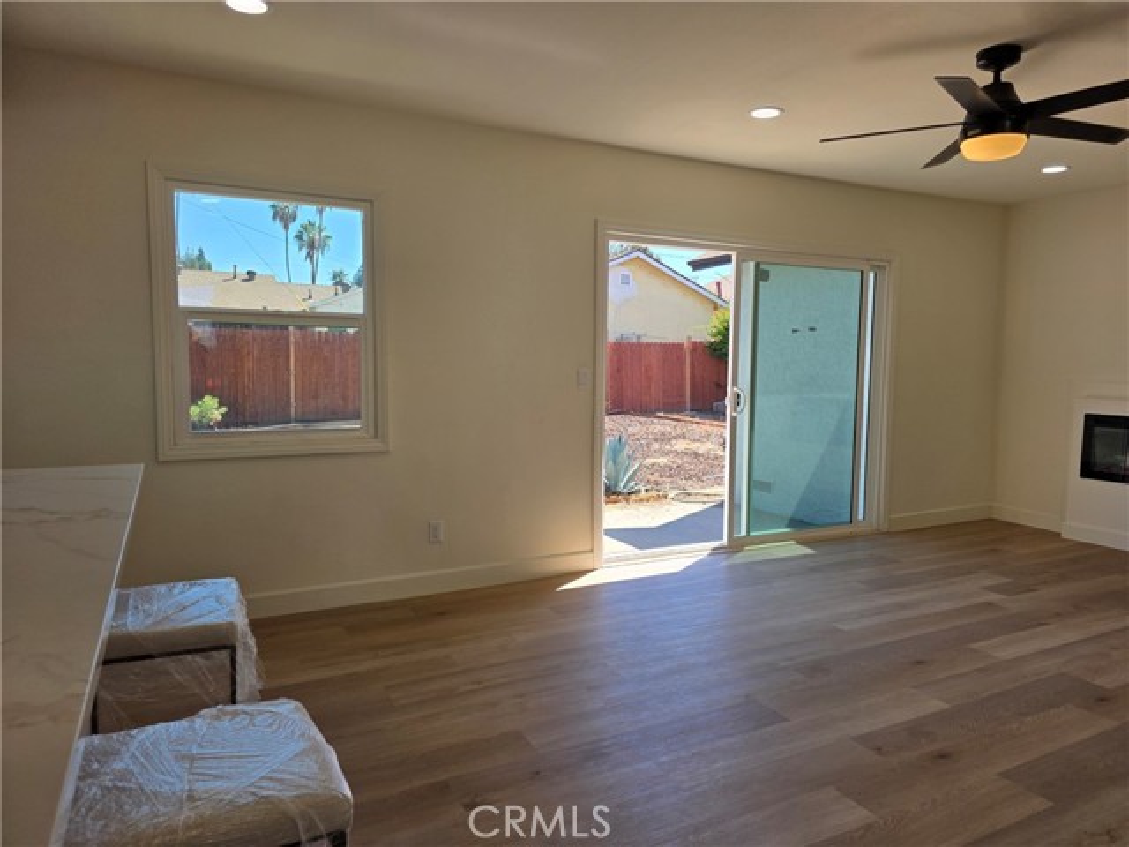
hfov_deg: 73.9
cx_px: 564
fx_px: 750
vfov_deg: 58.9
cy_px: 424
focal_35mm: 23
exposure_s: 1/1636
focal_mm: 6.3
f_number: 1.7
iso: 80
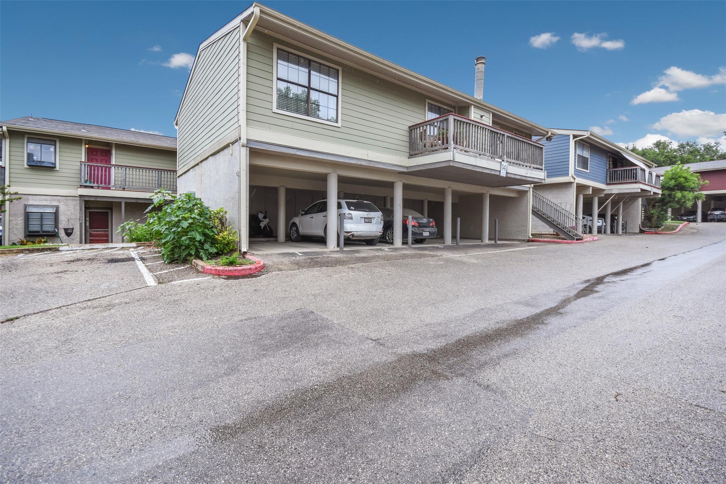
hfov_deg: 100.4
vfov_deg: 77.3
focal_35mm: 15
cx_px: 363
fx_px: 302
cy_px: 242
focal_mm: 10
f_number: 8
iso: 200
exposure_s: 1/200
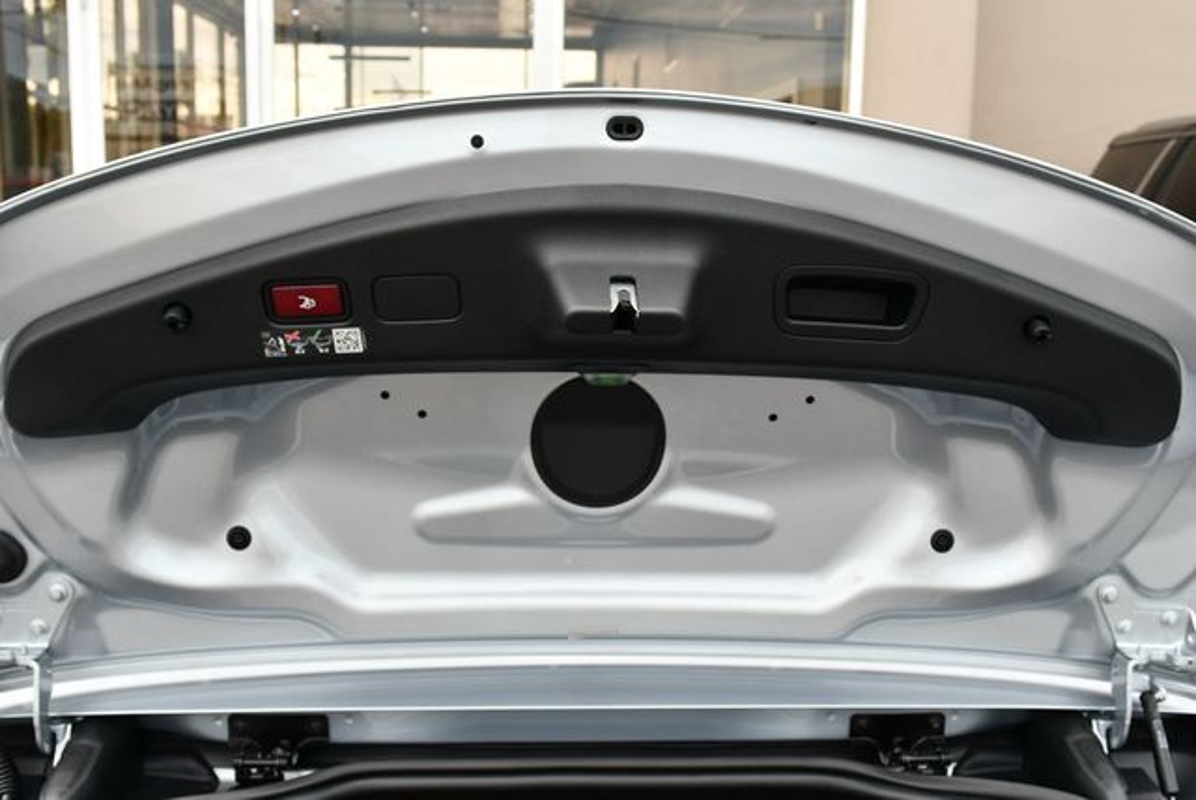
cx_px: 598
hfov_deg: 53.1
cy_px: 400
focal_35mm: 36
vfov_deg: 36.9
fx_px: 1197
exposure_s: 1/250
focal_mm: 18
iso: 280
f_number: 5.6
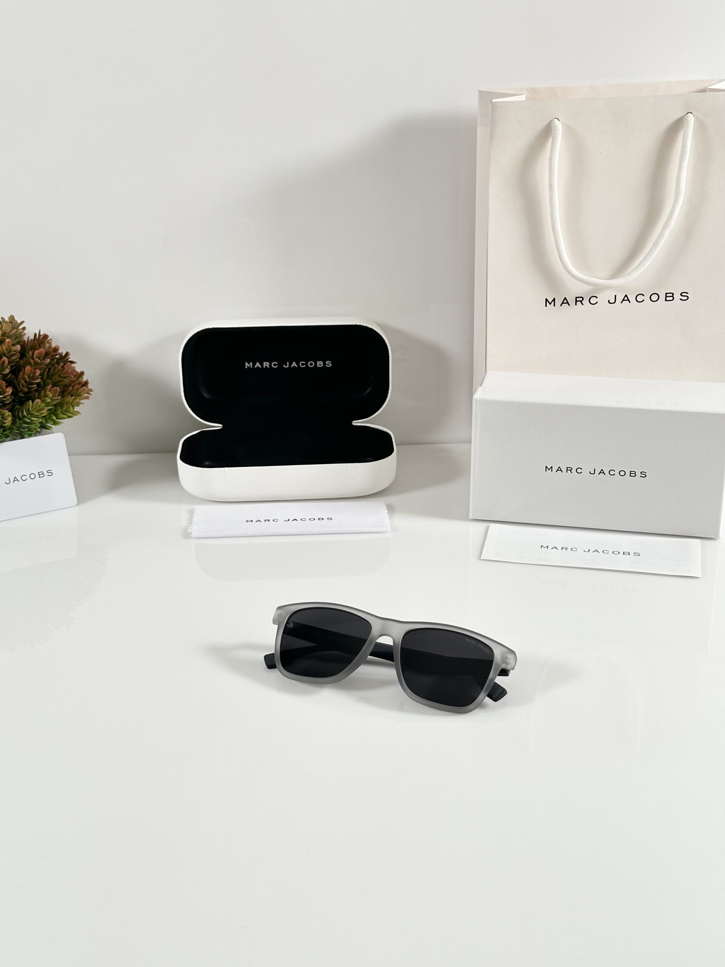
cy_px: 484
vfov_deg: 39.7
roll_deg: +0.6
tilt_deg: -25.0
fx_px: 1340
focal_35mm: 48
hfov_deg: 30.3
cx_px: 362
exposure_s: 1/100
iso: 80
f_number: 1.78
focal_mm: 6.86
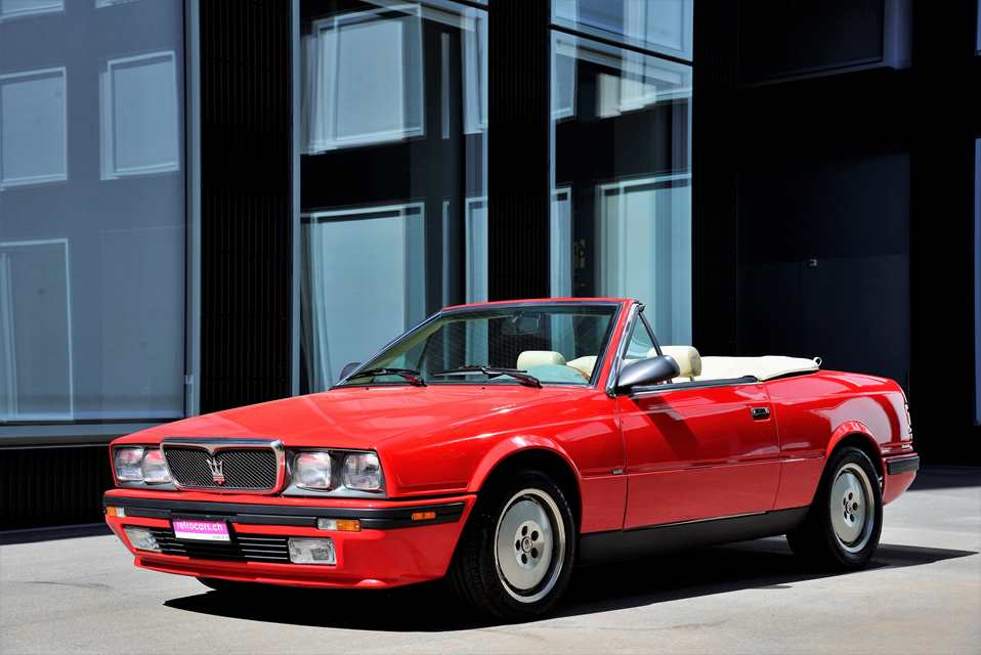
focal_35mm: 62
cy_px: 328
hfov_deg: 32.4
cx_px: 490
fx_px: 1690
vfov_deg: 21.9
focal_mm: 62
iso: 125
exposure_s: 1/200
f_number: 8
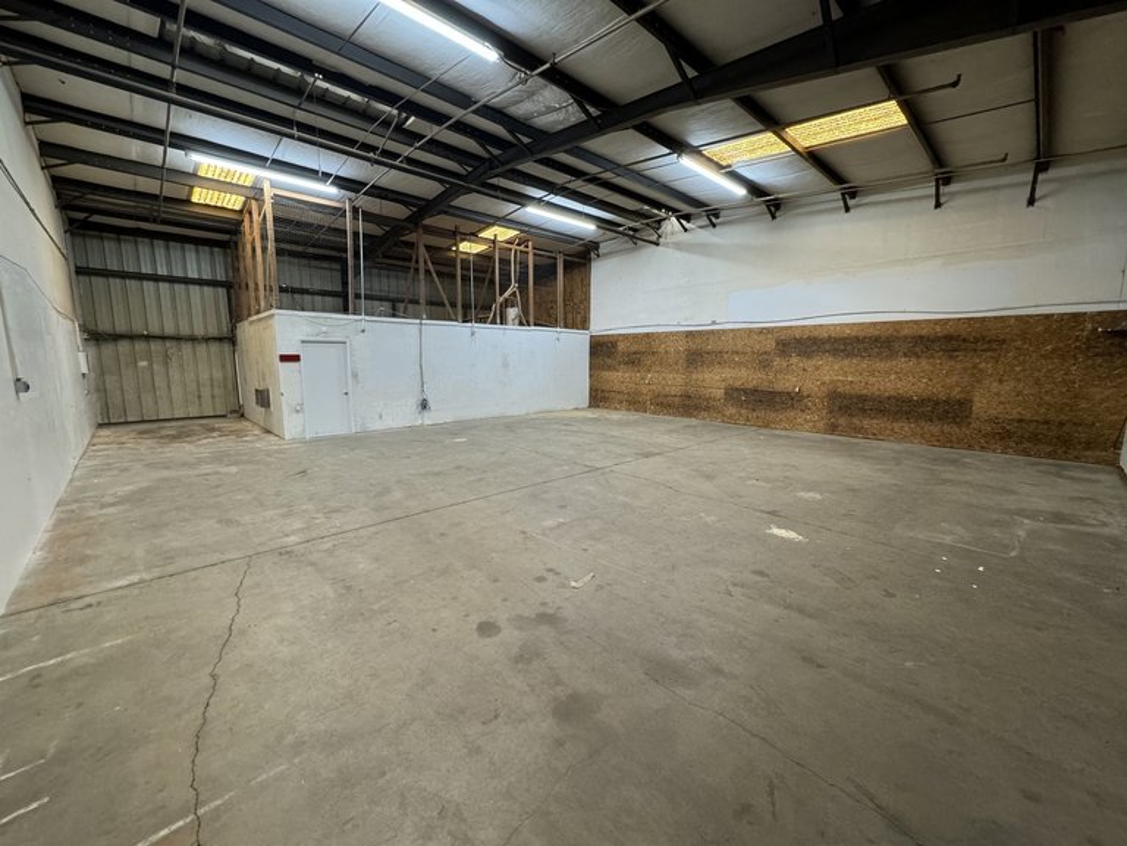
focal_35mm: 14
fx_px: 456
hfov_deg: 102.1
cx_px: 564
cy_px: 423
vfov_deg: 85.7
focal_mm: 2.22
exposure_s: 1/60
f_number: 2.2
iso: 320
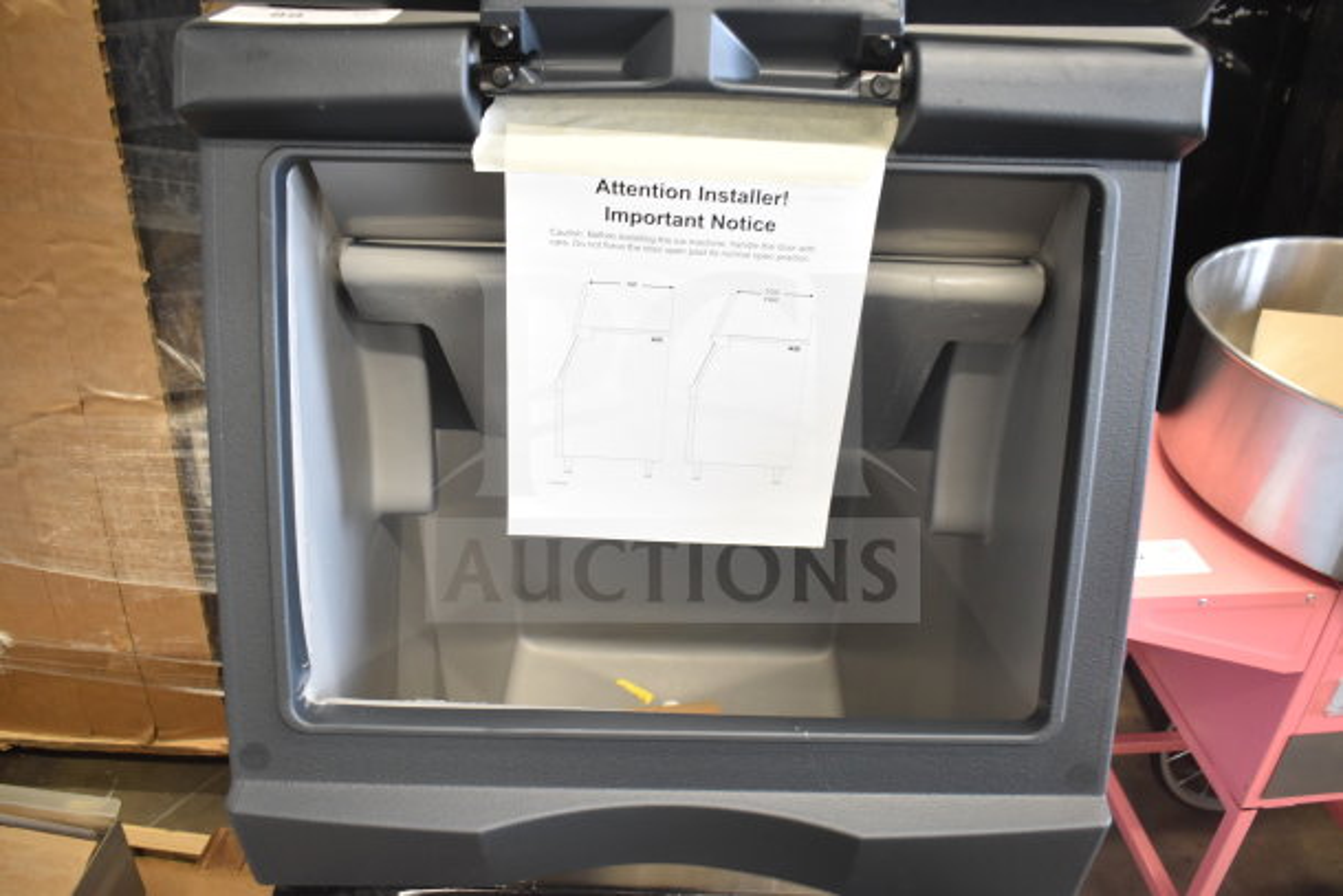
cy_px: 448
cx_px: 672
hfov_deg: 59.5
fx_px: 1175
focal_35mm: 32
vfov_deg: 41.7
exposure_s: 1/30
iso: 1250
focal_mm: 21
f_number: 3.8
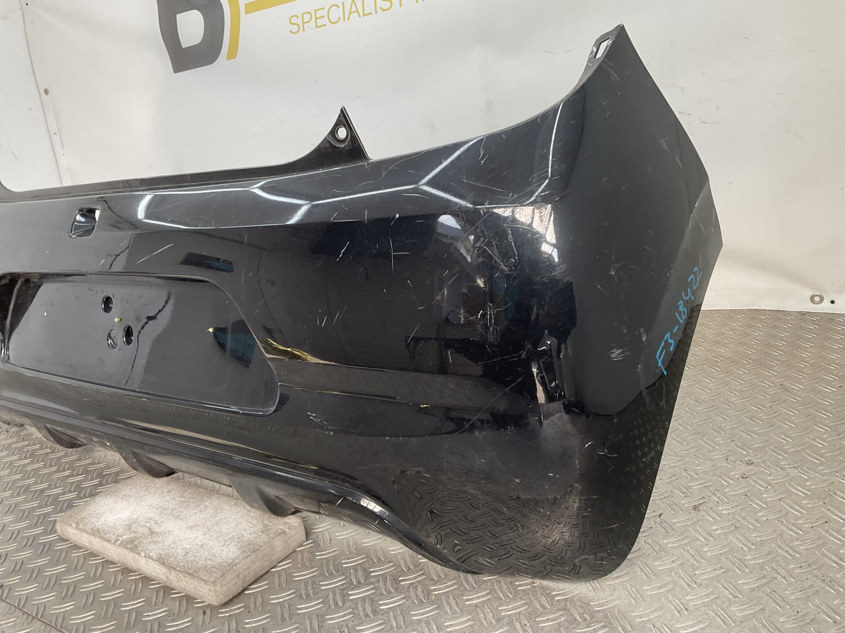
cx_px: 422
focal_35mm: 29
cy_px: 316
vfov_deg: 48.2
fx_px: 708
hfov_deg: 61.7
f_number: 1.8
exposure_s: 1/120
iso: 25
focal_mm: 3
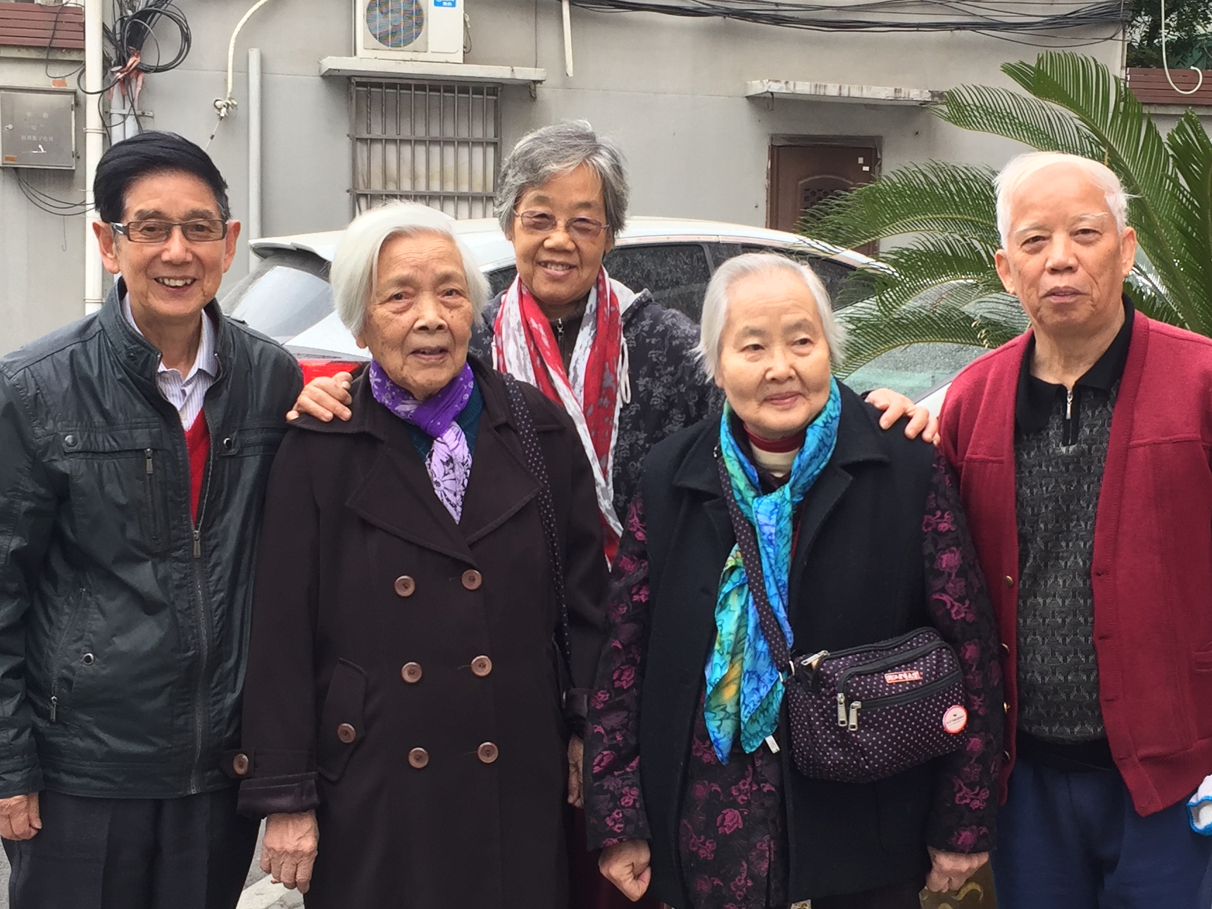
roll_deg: -2.0
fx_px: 1926
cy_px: 515
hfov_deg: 34.9
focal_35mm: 55
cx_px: 673
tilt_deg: -6.7
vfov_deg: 26.5
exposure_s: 1/100
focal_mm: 4.15
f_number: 2.2
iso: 32
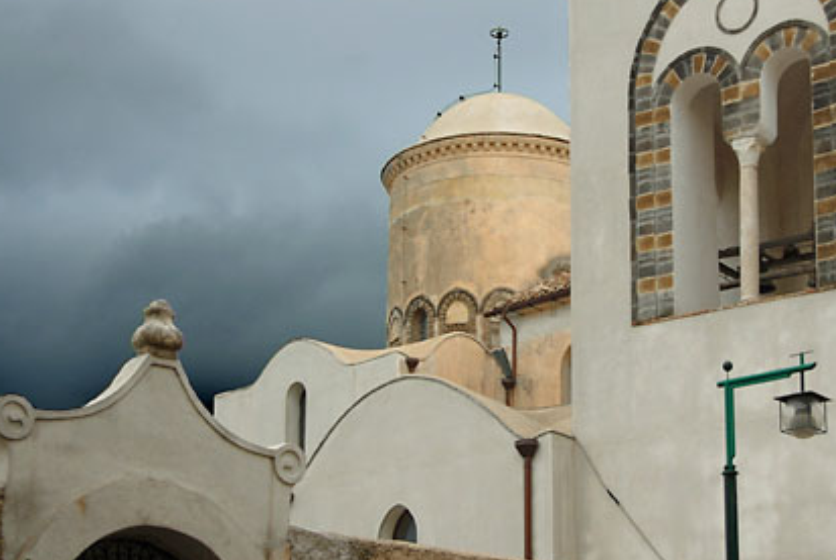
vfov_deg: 19.0
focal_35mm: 72
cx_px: 534
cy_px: 227
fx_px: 1675
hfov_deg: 27.9
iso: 100
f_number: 4
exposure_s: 1/90
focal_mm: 32
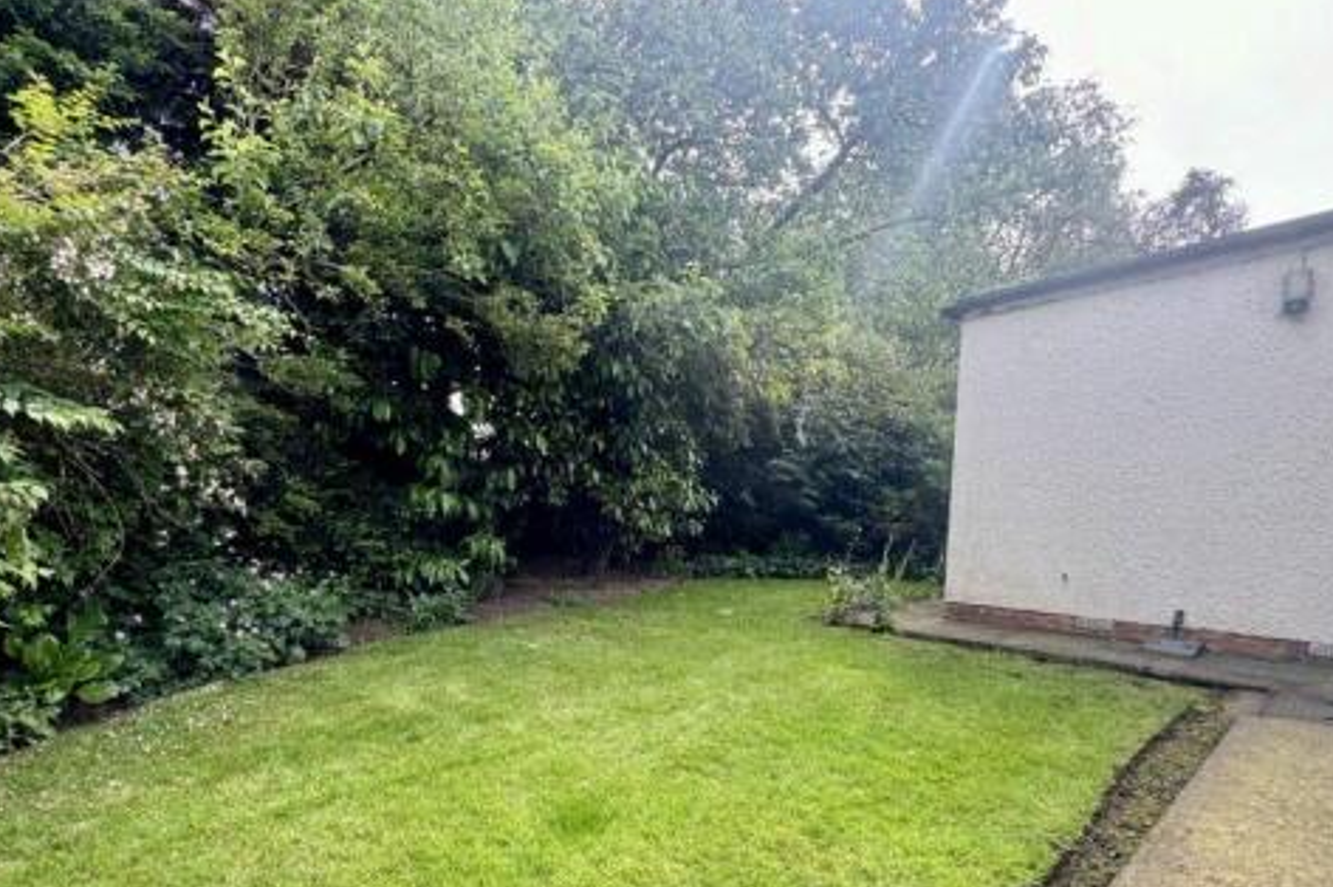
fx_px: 666
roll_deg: -0.6
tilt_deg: -6.0
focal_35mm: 18
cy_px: 581
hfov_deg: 89.8
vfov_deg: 65.8
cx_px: 606
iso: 40
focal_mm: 2.22
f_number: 2.2
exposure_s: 1/99
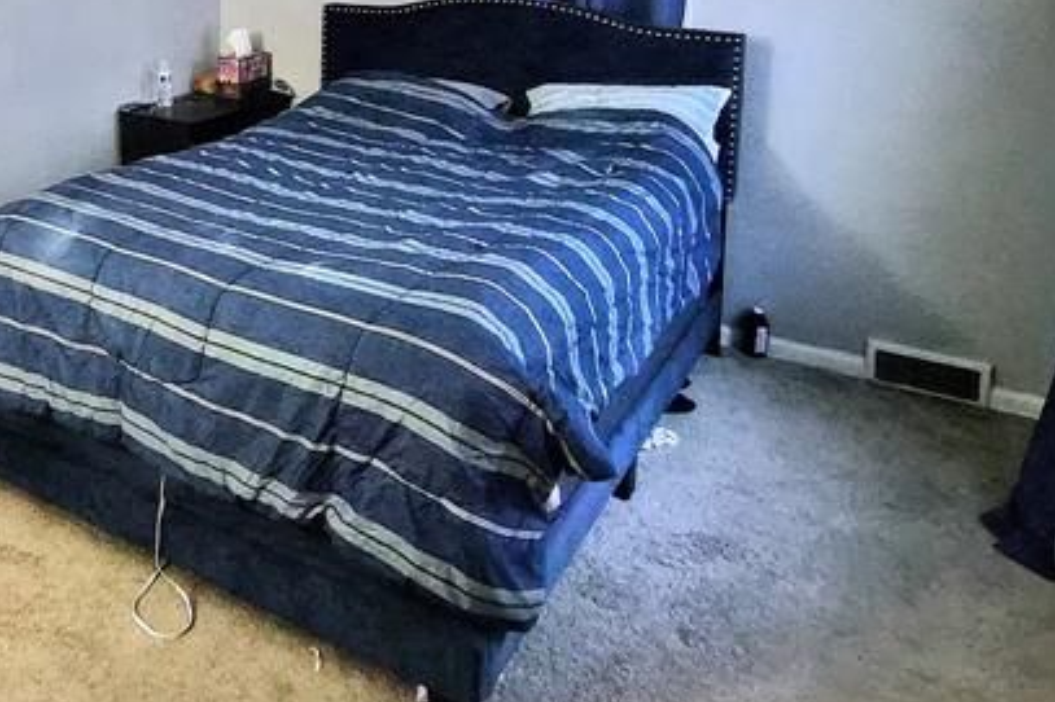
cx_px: 236
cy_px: 26
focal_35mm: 34
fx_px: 996
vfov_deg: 35.7
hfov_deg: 52.8
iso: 1250
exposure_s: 1/40
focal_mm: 1.7
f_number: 2.2
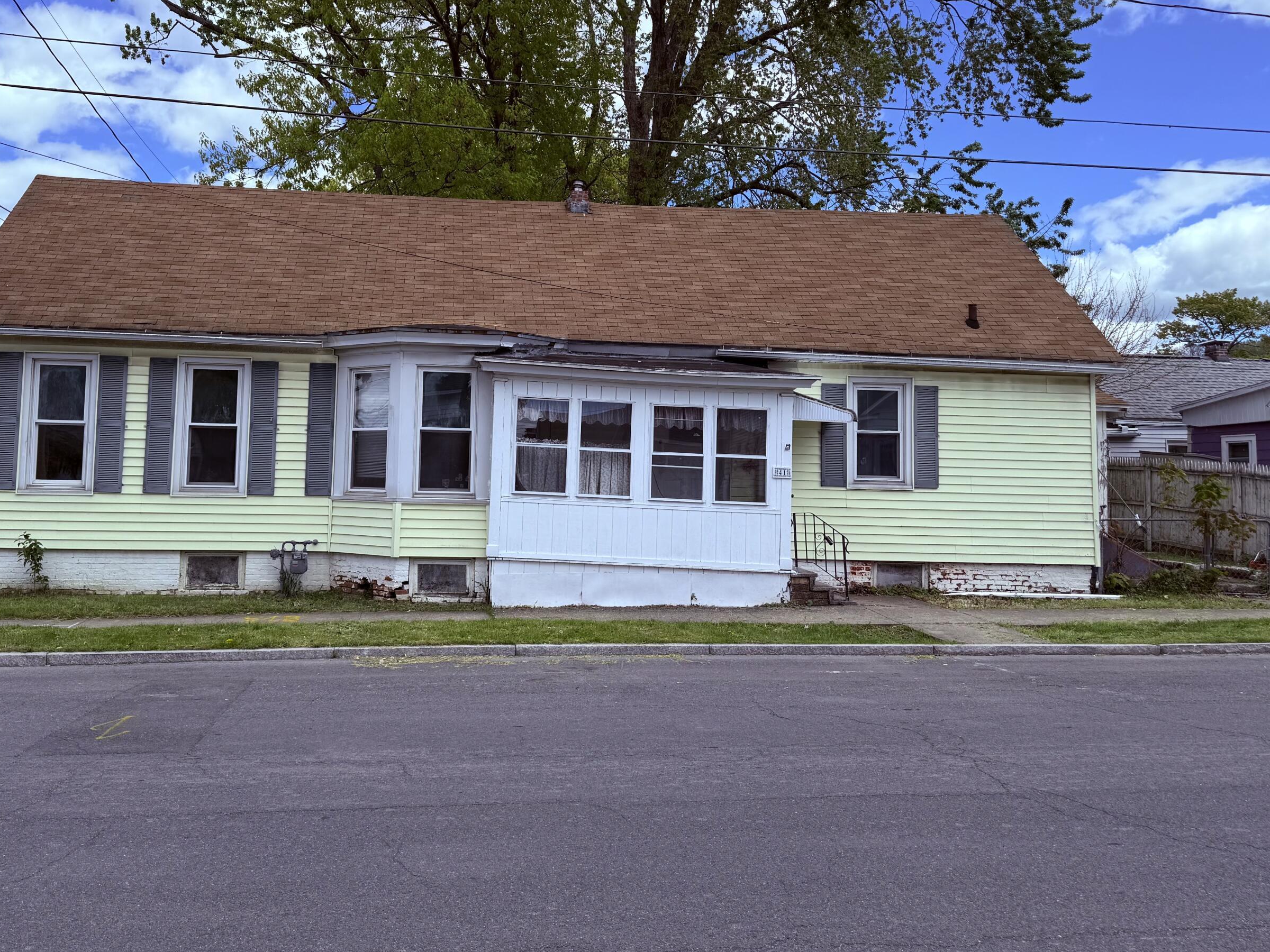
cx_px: 515
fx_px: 1101
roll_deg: -1.5
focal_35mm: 30
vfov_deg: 46.7
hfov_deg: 59.5
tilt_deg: +5.7
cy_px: 409
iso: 80
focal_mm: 6.76
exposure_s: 1/3759
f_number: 1.78
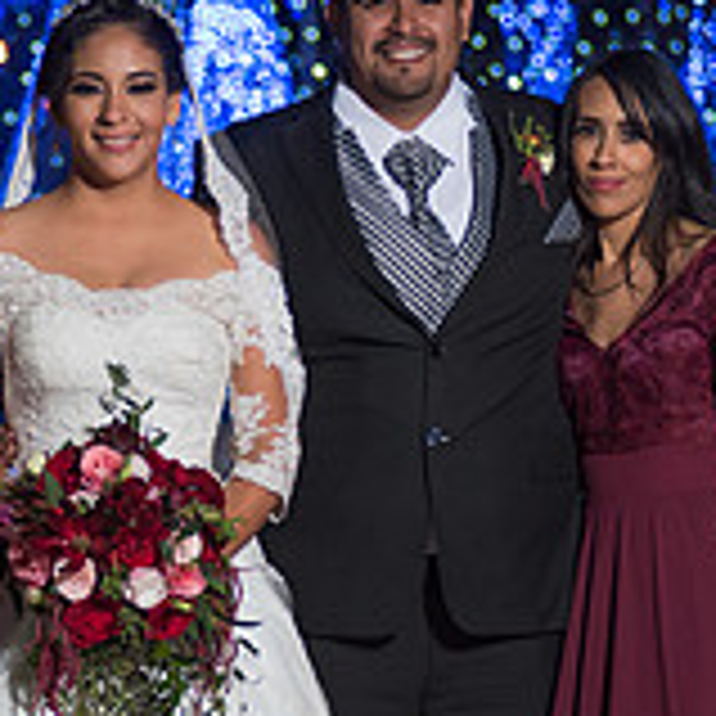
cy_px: 538
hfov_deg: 4.7
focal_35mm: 372
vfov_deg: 4.7
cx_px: 203
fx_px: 8705
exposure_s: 1/200
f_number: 2.8
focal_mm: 120
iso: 1000
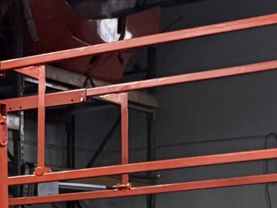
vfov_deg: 9.6
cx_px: -187
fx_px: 1176
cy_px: 362
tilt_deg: -1.7
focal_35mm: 147
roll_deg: +1.8
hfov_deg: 12.5
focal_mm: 6.76
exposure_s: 1/55
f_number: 1.78
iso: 800
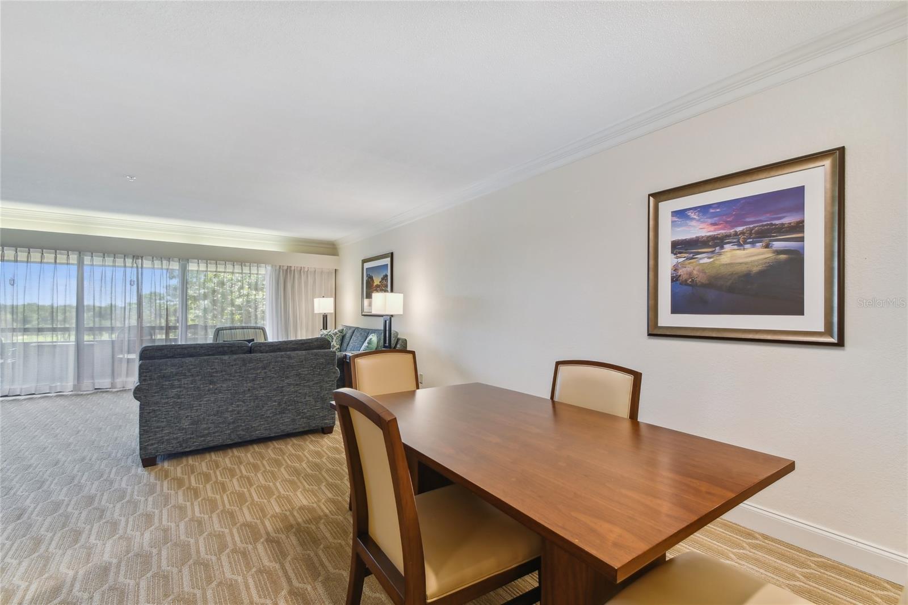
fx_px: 378
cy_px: 302
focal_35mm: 15
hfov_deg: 100.4
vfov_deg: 77.3
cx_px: 454
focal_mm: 10
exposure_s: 1/4
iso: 100
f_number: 8
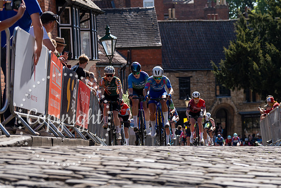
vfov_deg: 12.5
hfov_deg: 18.6
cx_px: 157
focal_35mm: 110
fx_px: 858
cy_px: 120
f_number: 3.5
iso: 100
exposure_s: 1/1000
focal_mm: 86
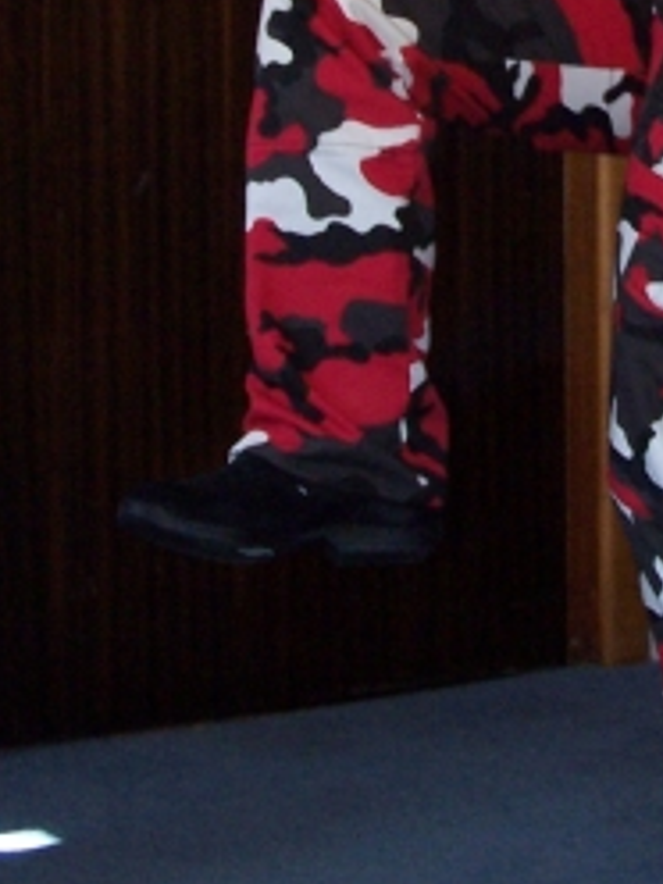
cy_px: -46
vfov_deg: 16.5
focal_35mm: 116
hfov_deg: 12.6
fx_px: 2962
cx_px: 692
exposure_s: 1/60
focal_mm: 8
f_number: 3.2
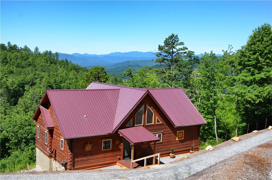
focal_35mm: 38
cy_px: 90
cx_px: 136
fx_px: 283
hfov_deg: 51.4
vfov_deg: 35.3
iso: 100
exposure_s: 1/250
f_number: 7.1
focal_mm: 25
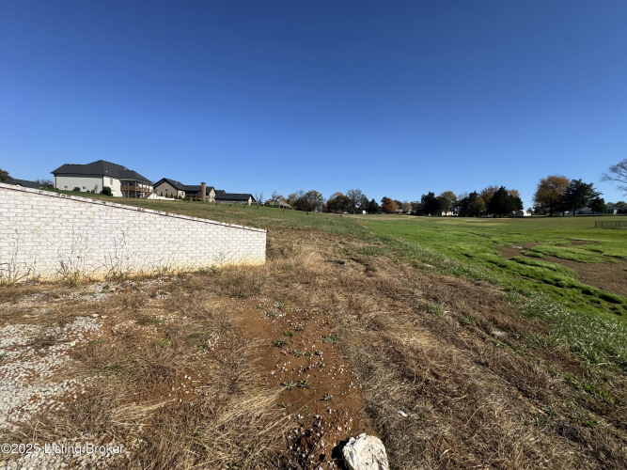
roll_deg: -0.7
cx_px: 314
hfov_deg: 102.1
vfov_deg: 85.7
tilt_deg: -2.3
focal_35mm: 14
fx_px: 254
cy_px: 235
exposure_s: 1/2494
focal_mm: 2.22
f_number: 2.2
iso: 50
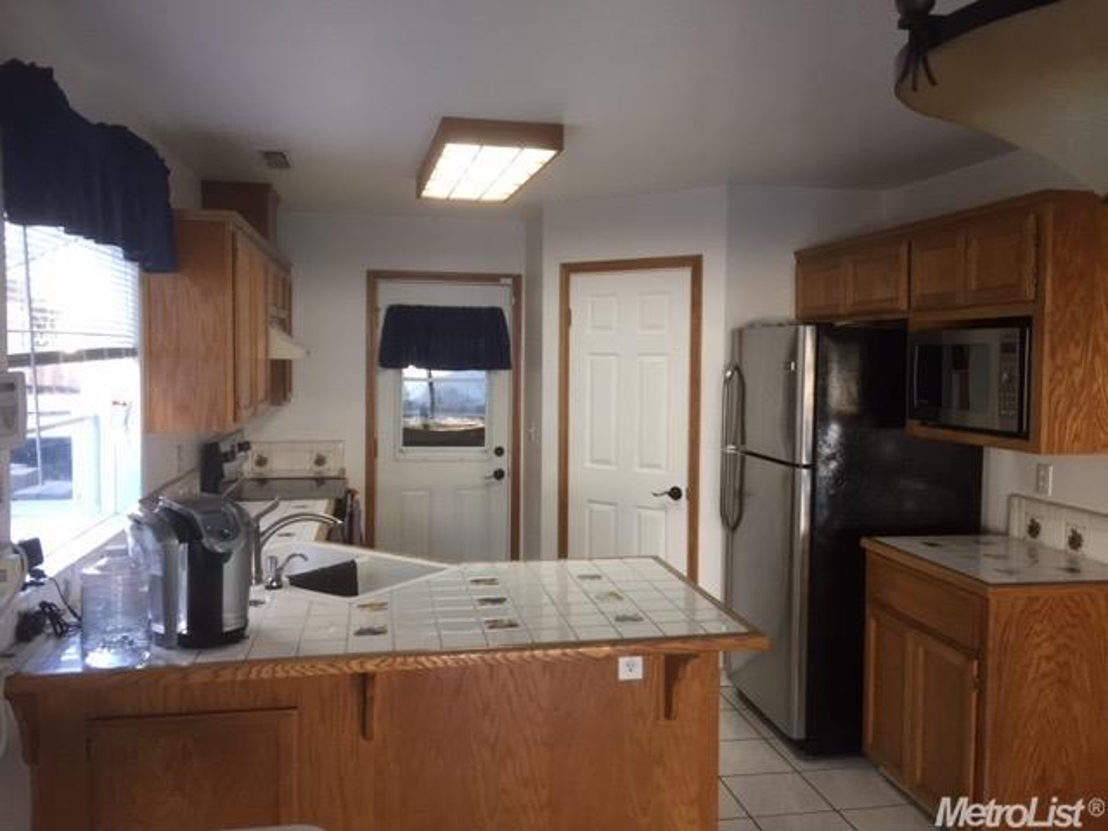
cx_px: 554
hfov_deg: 61.7
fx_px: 928
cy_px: 416
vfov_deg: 48.2
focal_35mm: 29
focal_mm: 4.15
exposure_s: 1/30
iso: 80
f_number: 2.2
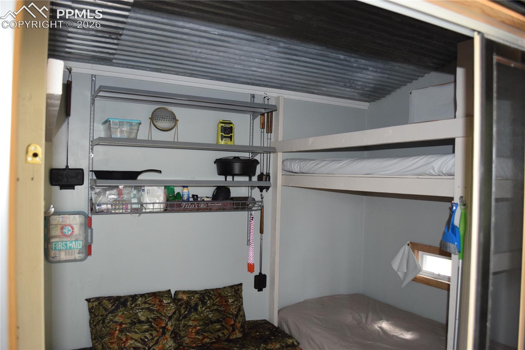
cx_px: 262
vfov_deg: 47.9
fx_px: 394
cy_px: 175
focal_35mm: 27
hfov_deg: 67.4
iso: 1600
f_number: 3.5
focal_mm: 18
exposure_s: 1/60
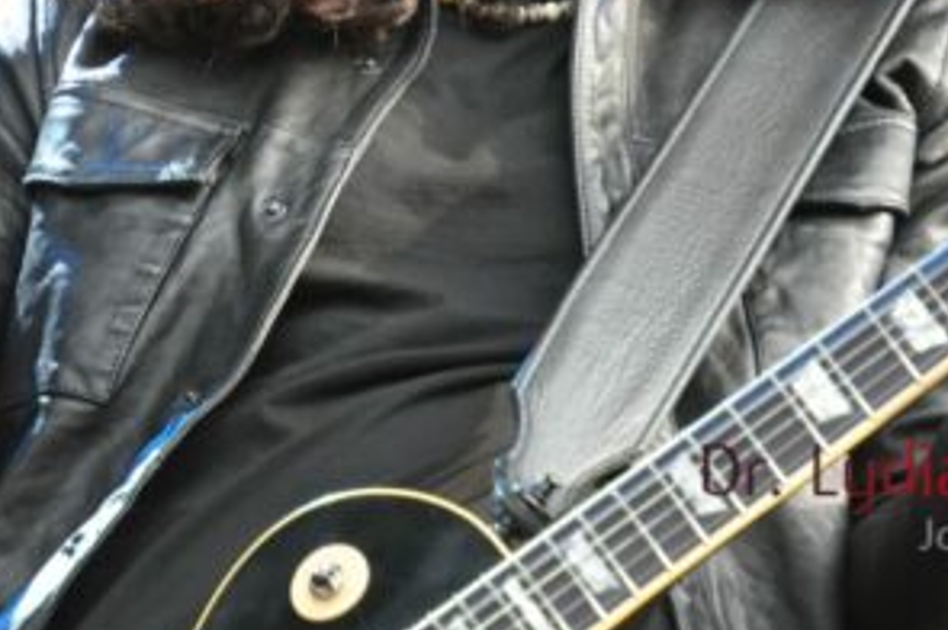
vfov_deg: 1.8
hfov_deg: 2.7
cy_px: -45
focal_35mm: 751
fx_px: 19754
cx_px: 341
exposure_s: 1/320
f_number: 6.3
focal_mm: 192
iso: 1600
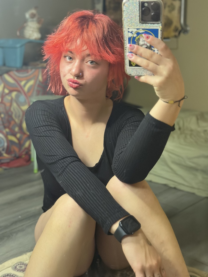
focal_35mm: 48
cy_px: 138
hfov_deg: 30.3
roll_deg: +0.2
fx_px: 385
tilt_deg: -21.8
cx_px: 104
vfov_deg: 39.7
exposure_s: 1/19
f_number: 1.78
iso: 1000
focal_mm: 6.86
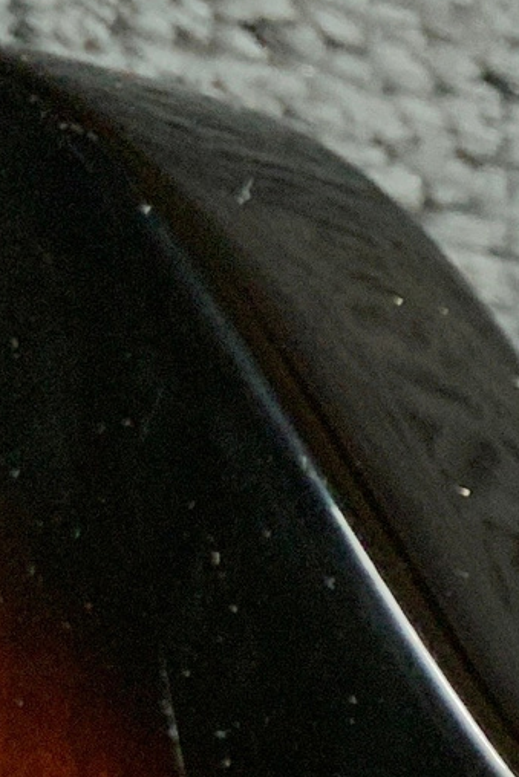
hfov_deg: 7.4
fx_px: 3285
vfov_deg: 13.0
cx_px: 1822
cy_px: 1043
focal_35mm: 152
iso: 64
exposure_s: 1/104
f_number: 1.8
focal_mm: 3
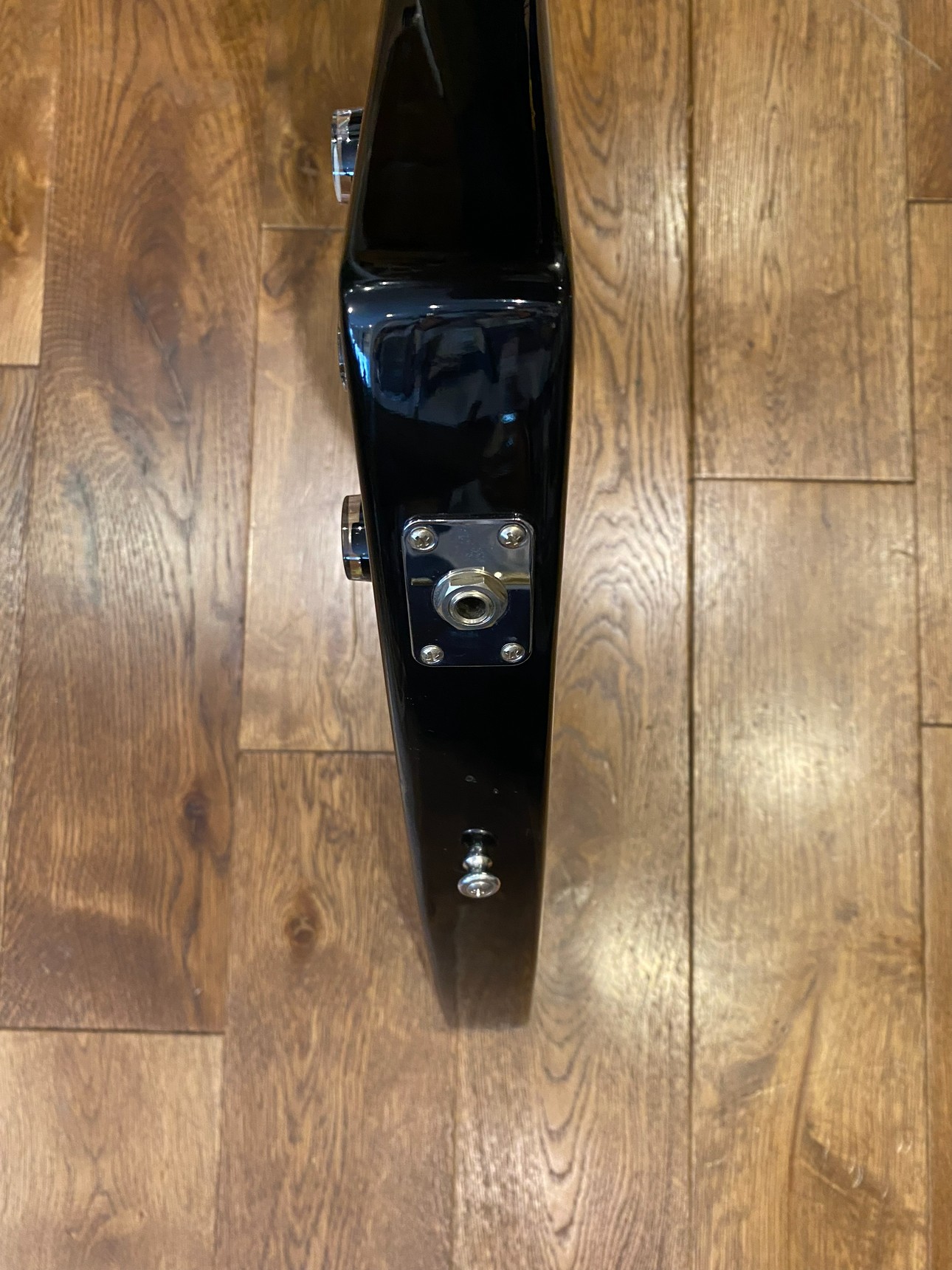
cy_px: 635
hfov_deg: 53.1
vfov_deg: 67.3
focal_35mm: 26
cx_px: 476
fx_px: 953
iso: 320
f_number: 1.8
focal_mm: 4.25
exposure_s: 1/60
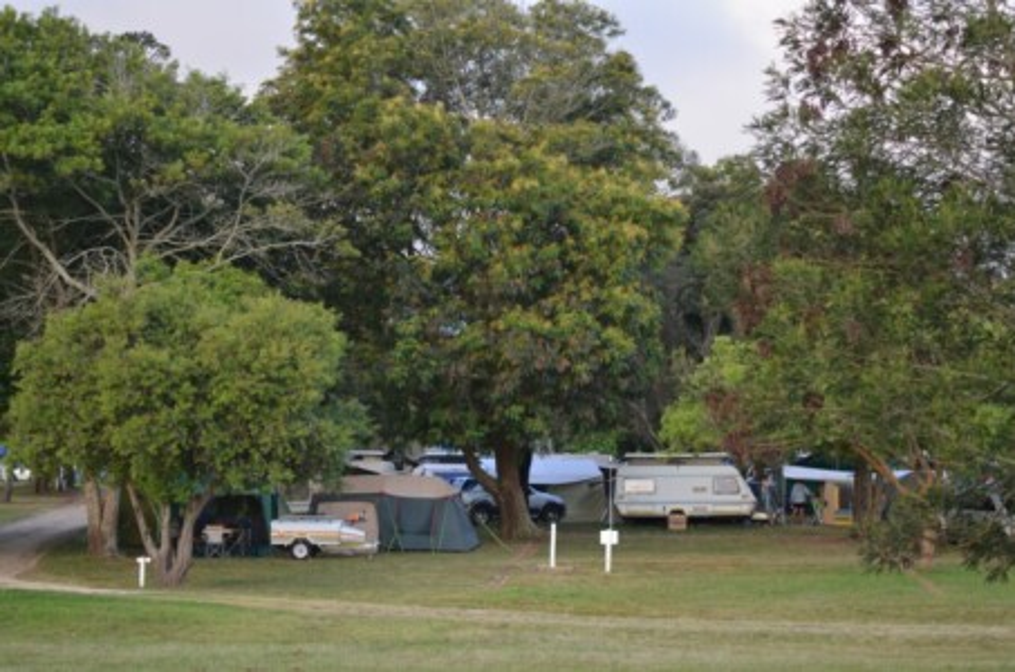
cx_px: 508
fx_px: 2110
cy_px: 336
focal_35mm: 75
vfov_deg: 18.1
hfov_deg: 27.0
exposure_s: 1/500
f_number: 1.8
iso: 160
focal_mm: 50
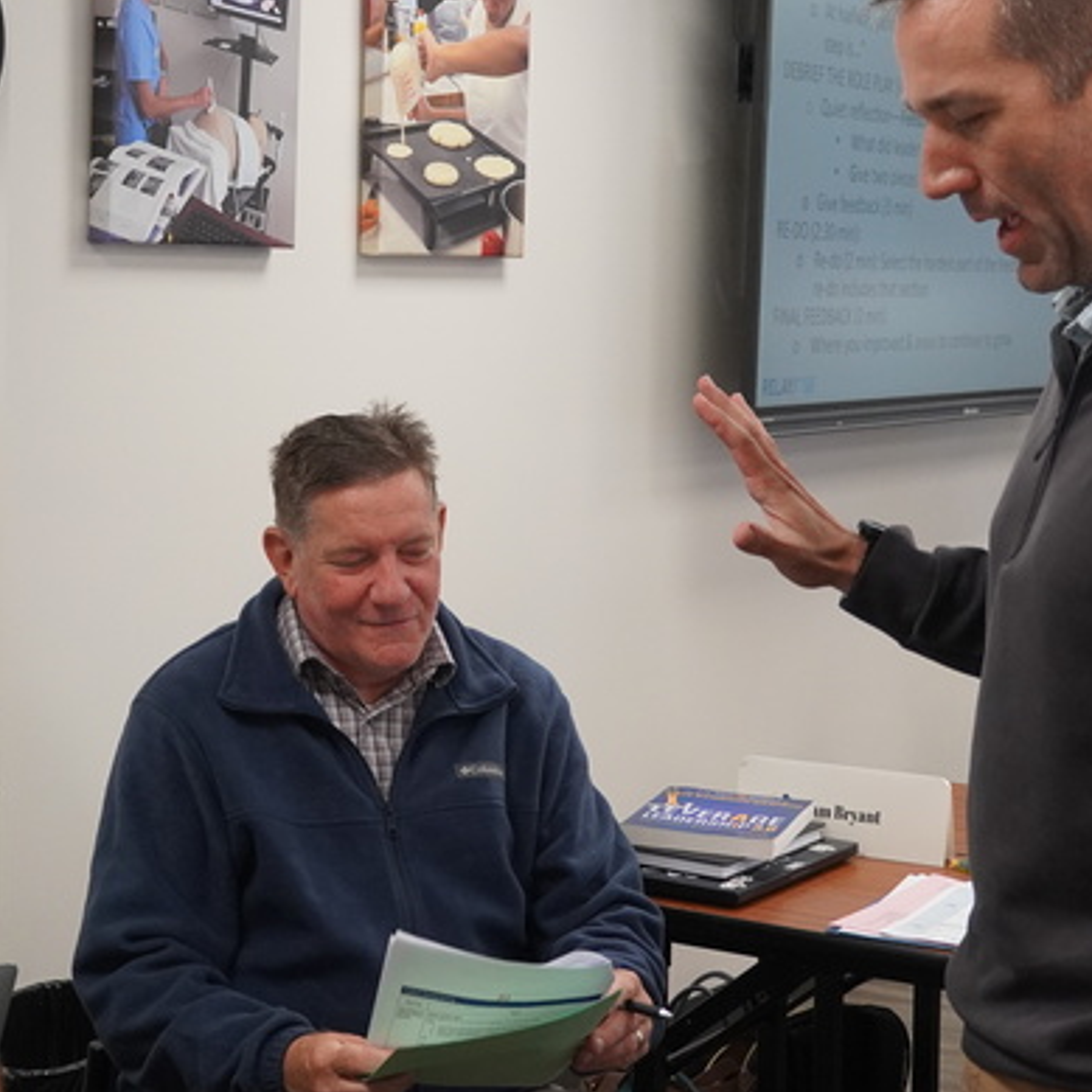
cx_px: 446
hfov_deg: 22.4
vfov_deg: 22.4
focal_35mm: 77
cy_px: 439
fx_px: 2752
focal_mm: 23
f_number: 4
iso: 1250
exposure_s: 1/160
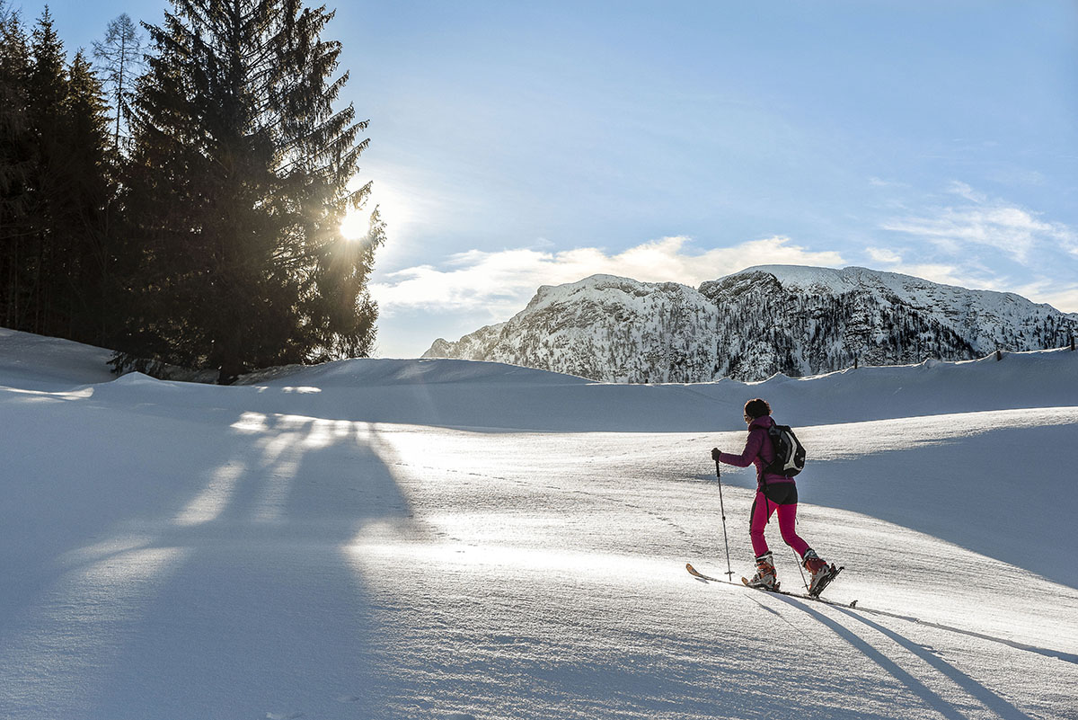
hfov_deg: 35.6
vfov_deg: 24.2
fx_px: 1677
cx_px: 539
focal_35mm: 56
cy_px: 360
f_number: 7.1
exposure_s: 1/1000
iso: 100
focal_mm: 56
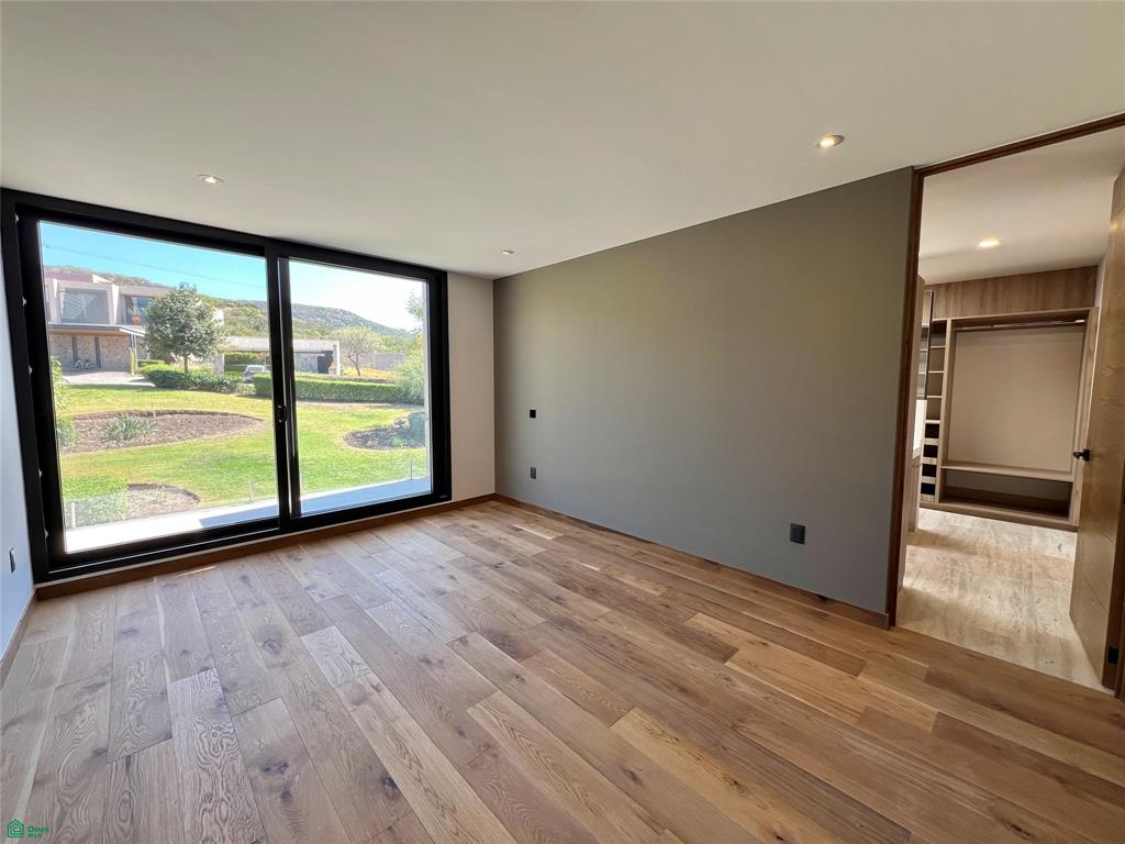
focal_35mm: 13
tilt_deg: -5.5
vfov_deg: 89.9
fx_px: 422
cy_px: 422
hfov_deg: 106.2
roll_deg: -0.4
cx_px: 562
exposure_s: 1/99
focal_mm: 1.57
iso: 40
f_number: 1.8
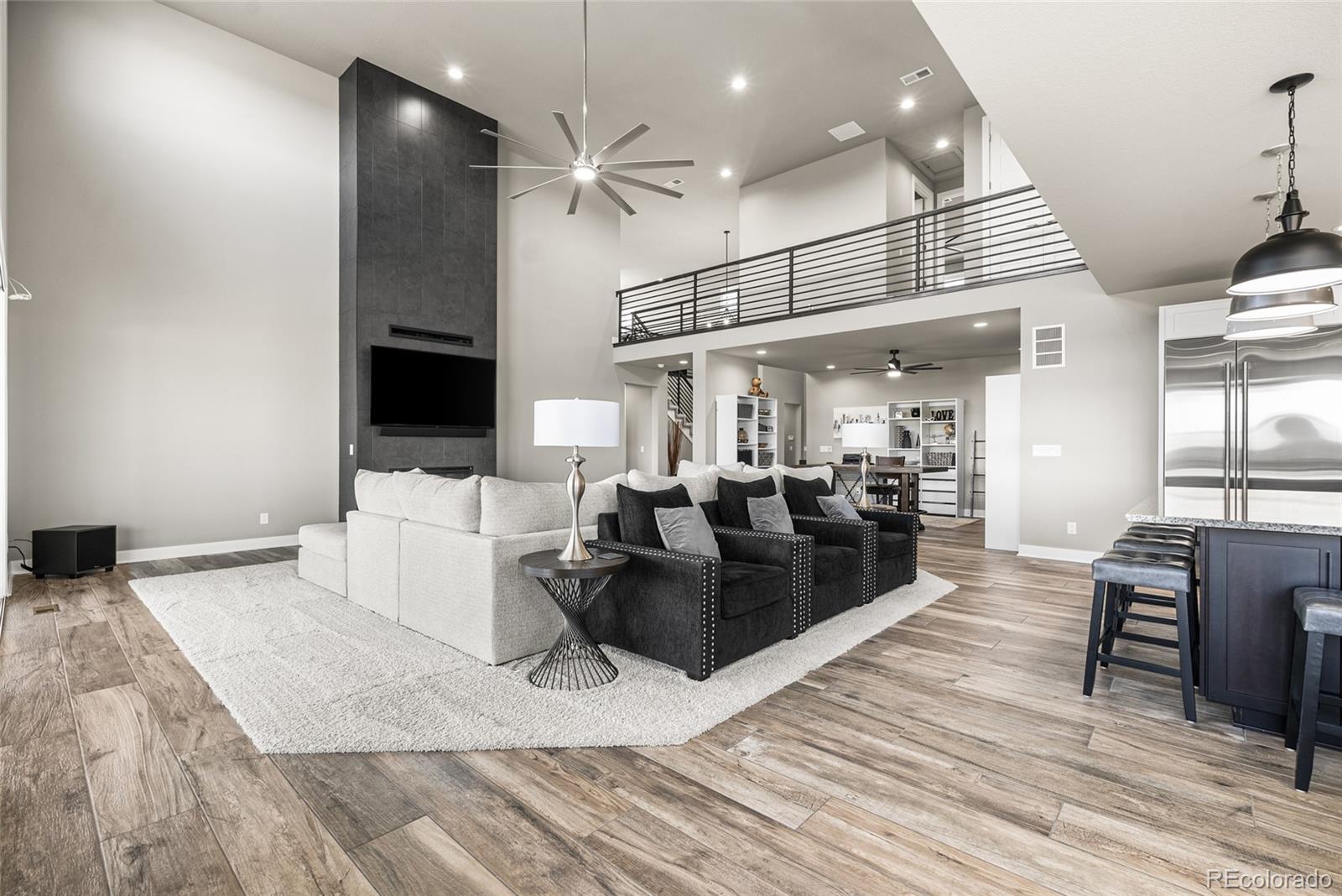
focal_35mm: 16
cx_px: 671
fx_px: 597
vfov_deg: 73.8
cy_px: 448
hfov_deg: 96.7
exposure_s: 1/4
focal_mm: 16
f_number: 8
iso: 200
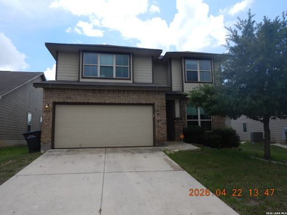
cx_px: 144
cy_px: 108
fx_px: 199
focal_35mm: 24
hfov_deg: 71.6
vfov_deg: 56.8
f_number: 4.1
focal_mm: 4.3
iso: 125
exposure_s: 1/800
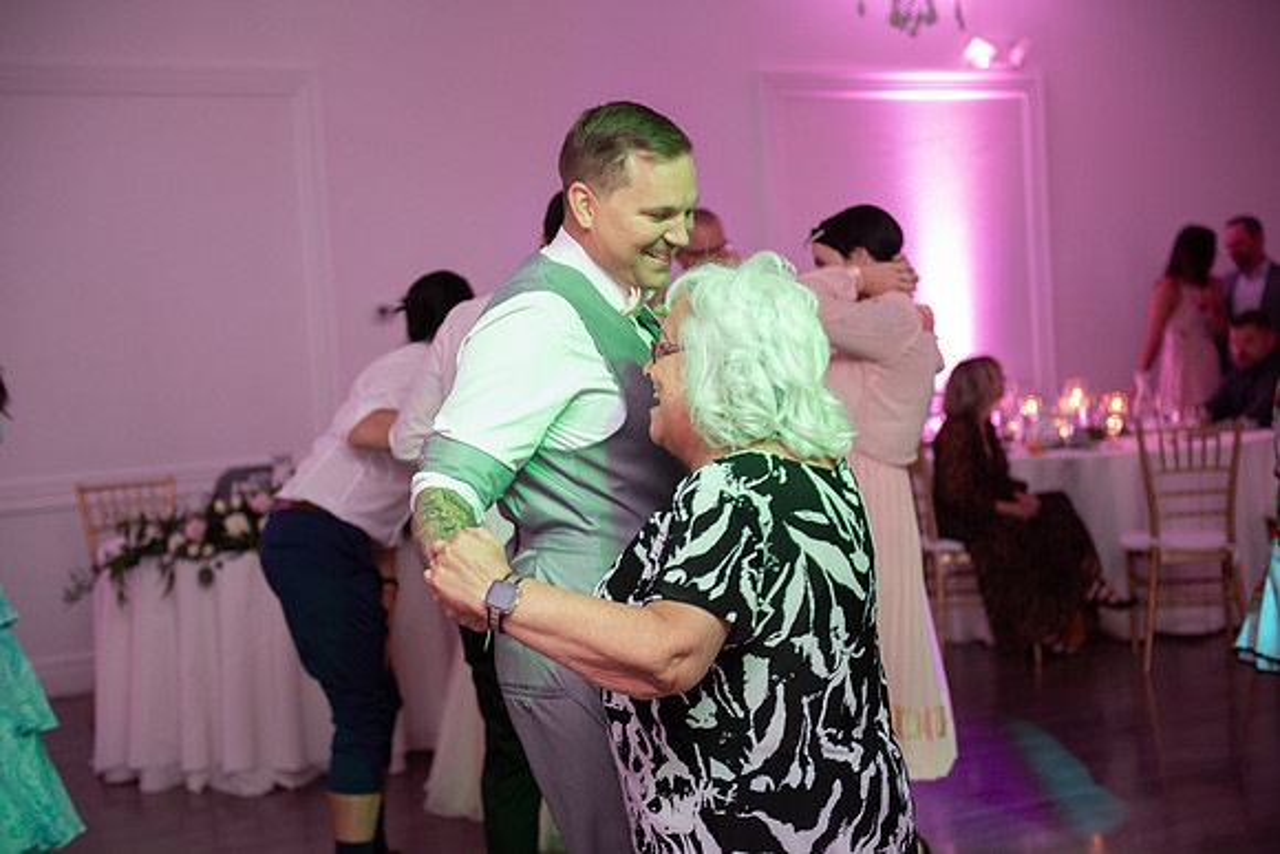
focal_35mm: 58
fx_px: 2063
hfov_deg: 34.5
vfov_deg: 23.4
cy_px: 427
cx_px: 640
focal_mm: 58
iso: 2500
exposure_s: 1/160
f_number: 3.2
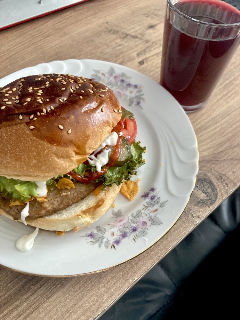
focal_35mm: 28
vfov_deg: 63.4
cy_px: 160
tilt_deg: -55.9
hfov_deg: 49.7
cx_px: 120
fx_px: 259
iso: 80
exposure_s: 1/72
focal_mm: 3.99
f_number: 1.8
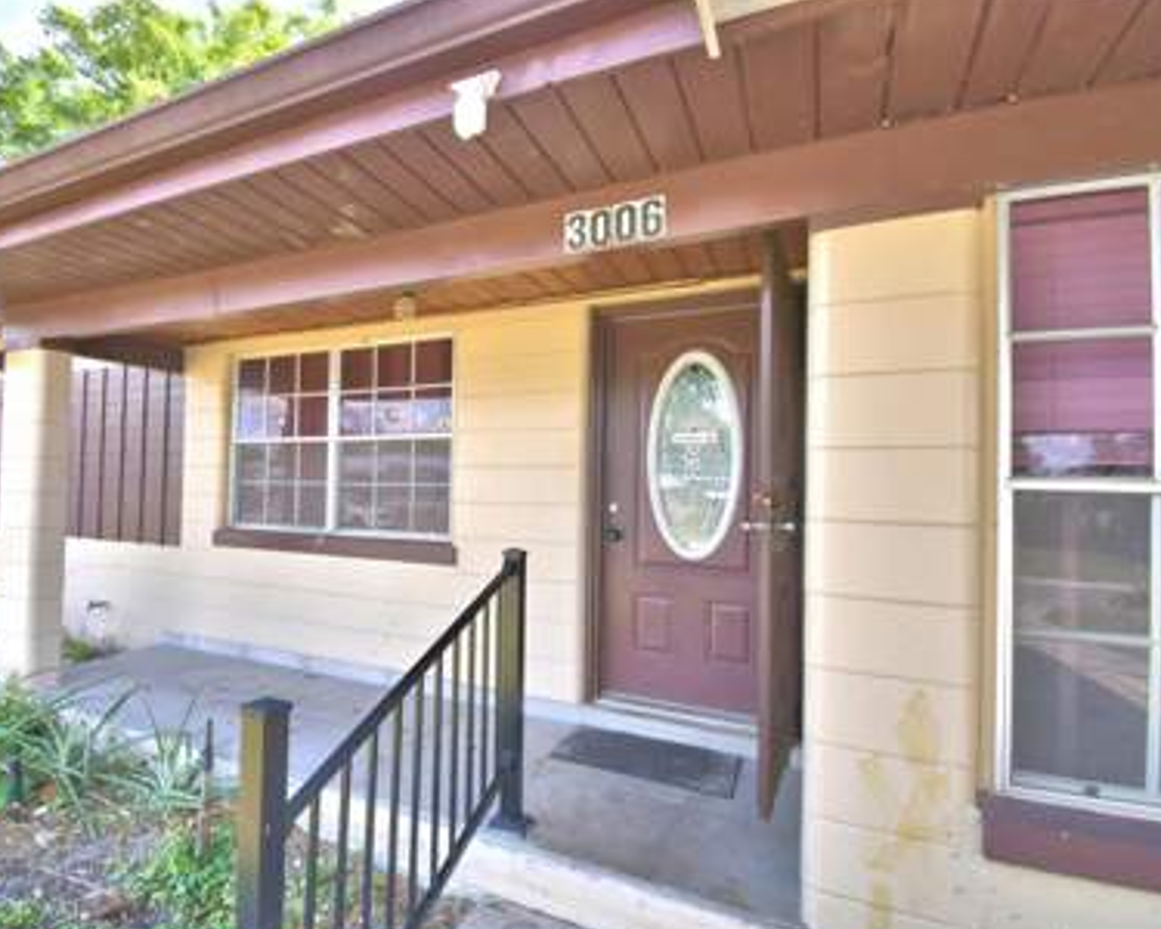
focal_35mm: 18
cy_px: 475
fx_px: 619
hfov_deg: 85.1
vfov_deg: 73.8
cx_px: 452
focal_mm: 10
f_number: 4.5
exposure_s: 1/400
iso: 200
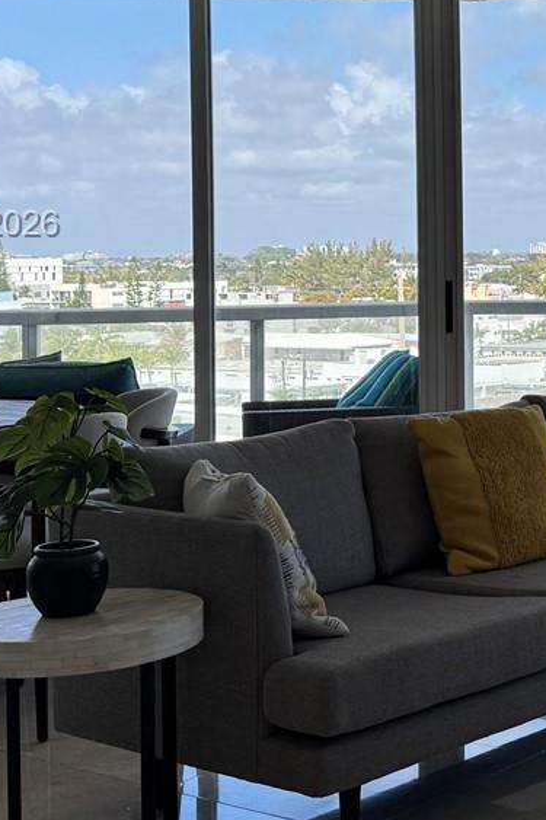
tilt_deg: -0.7
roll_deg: +1.0
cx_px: 770
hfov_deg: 17.6
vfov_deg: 28.1
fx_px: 1616
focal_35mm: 71
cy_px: 226
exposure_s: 1/1172
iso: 80
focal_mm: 6.76
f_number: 1.78
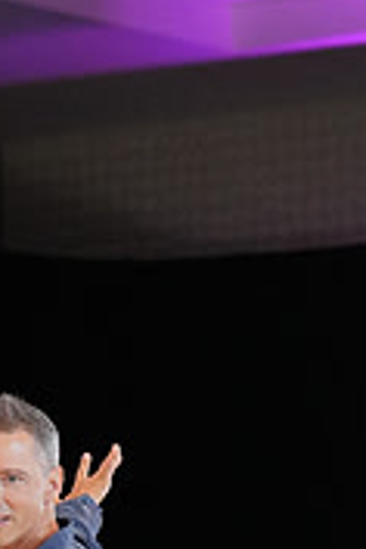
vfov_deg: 7.3
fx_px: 4254
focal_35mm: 279
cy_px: 837
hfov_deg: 4.9
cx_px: 163
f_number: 3.5
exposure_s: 1/500
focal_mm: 85
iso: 2500
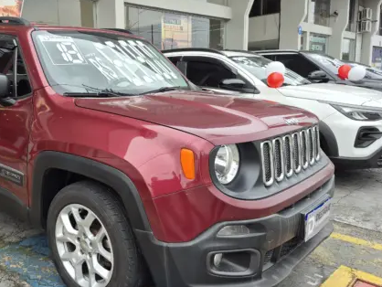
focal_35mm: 33
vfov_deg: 43.0
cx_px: 111
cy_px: 153
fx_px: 364
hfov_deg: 53.6
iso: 25
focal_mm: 5.4
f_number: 1.8
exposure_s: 1/135
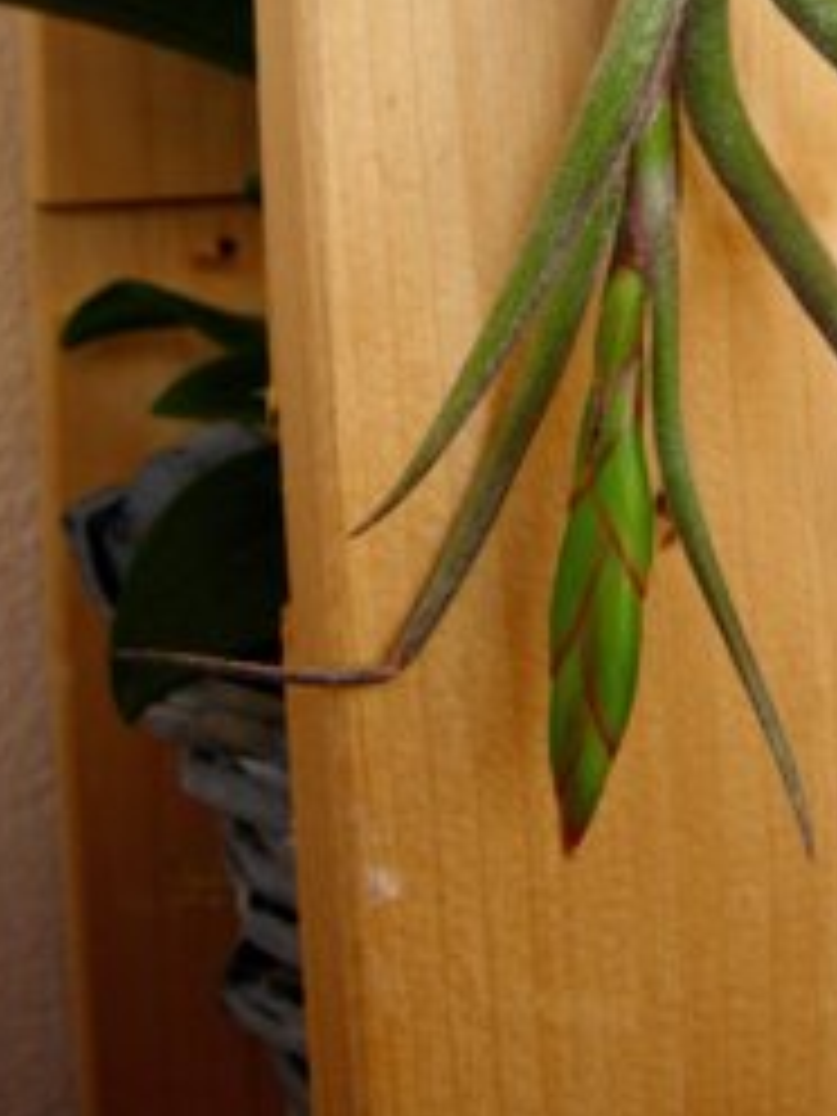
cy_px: 198
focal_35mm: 65
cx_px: 621
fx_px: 2096
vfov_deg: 29.1
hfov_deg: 22.4
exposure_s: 1/59.2
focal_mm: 7.5
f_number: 5.4
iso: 64
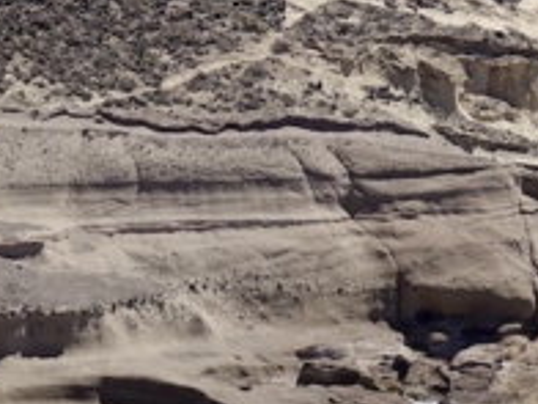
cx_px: -33
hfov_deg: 7.5
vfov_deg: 5.6
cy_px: -207
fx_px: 4088
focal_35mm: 263
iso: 125
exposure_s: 1/800
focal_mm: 18.89
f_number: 5.6
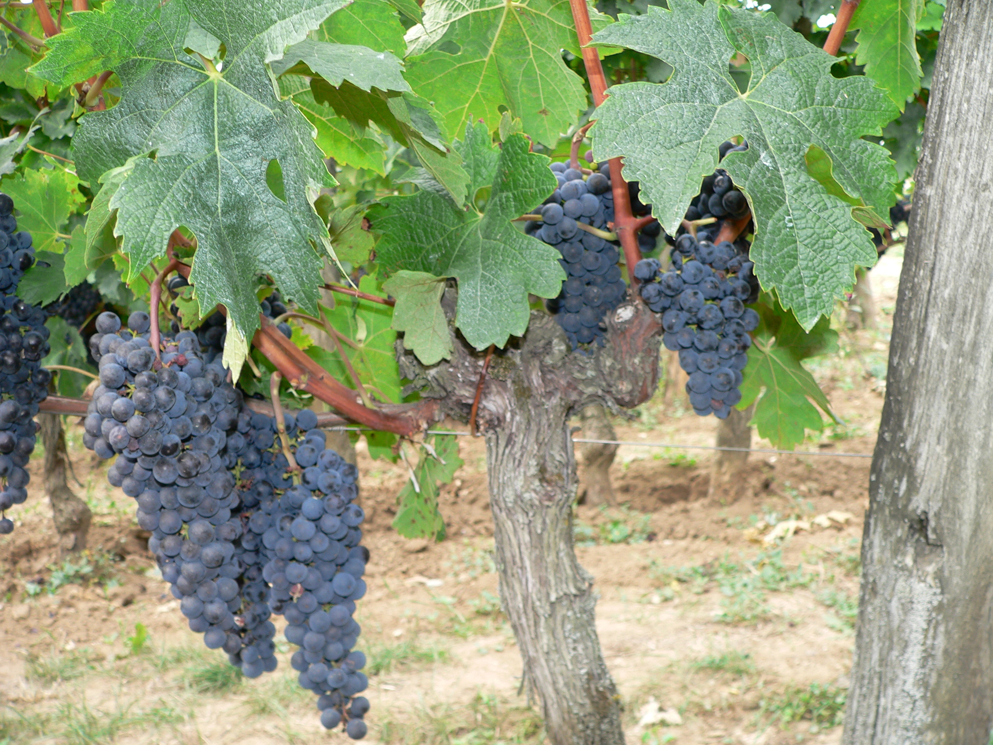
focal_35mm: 36
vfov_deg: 39.7
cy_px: 372
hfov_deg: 51.4
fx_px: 1033
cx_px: 496
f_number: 3.3
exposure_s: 1/100
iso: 80
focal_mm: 6
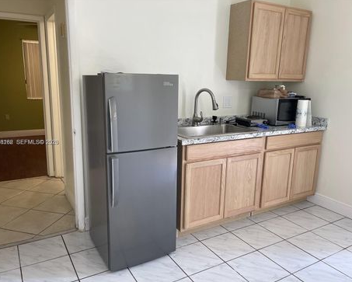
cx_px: 177
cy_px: 143
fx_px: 292
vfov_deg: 51.6
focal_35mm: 28
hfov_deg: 62.2
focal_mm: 5.1
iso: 125
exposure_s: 1/120
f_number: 1.6
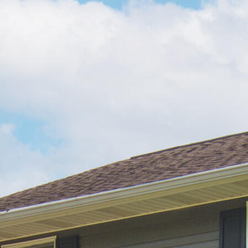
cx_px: 184
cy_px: 391
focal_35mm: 170
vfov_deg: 9.9
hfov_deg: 10.3
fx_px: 1378
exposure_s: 1/320
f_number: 9
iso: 200
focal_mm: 20
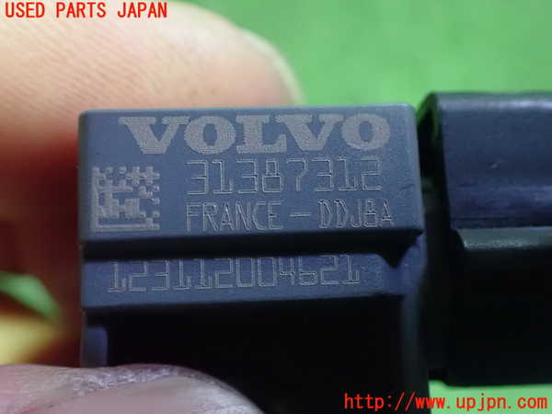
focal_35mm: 44
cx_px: 276
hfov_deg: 42.9
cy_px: 207
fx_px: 702
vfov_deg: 32.9
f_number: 2.9
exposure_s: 1/20
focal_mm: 7.84
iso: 1600
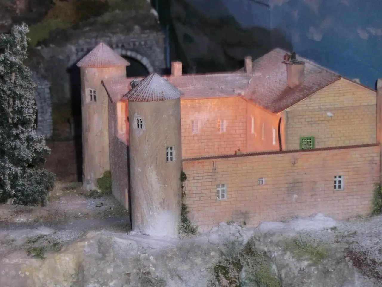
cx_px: 191
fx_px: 1600
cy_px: 144
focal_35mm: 145
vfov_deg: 10.2
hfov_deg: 13.6
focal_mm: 25.9
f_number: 4.6
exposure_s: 1/40
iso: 400
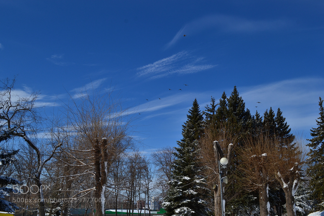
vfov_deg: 40.0
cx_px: 162
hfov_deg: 57.2
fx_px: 297
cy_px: 108
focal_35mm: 33
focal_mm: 22
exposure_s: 1/500
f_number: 9
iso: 100
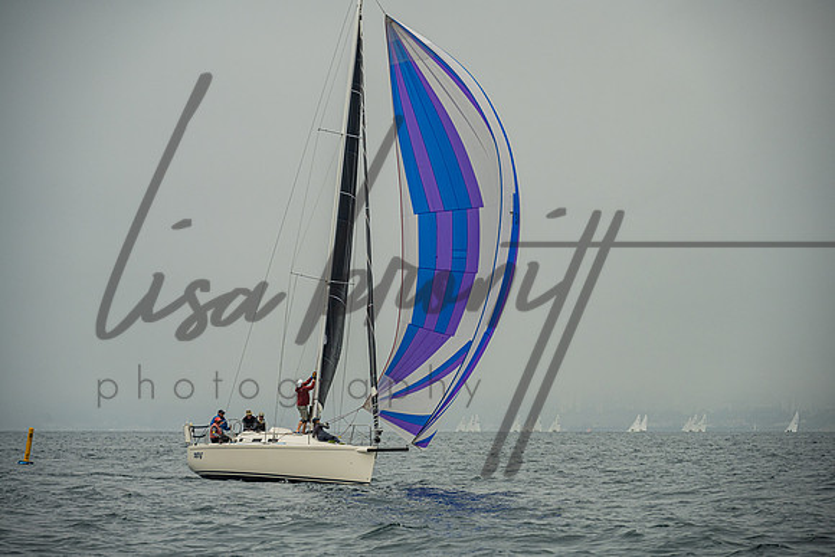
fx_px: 3538
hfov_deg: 13.5
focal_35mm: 153
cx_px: 421
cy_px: 278
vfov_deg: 9.0
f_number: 6.3
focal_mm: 150
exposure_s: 1/2500
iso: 400
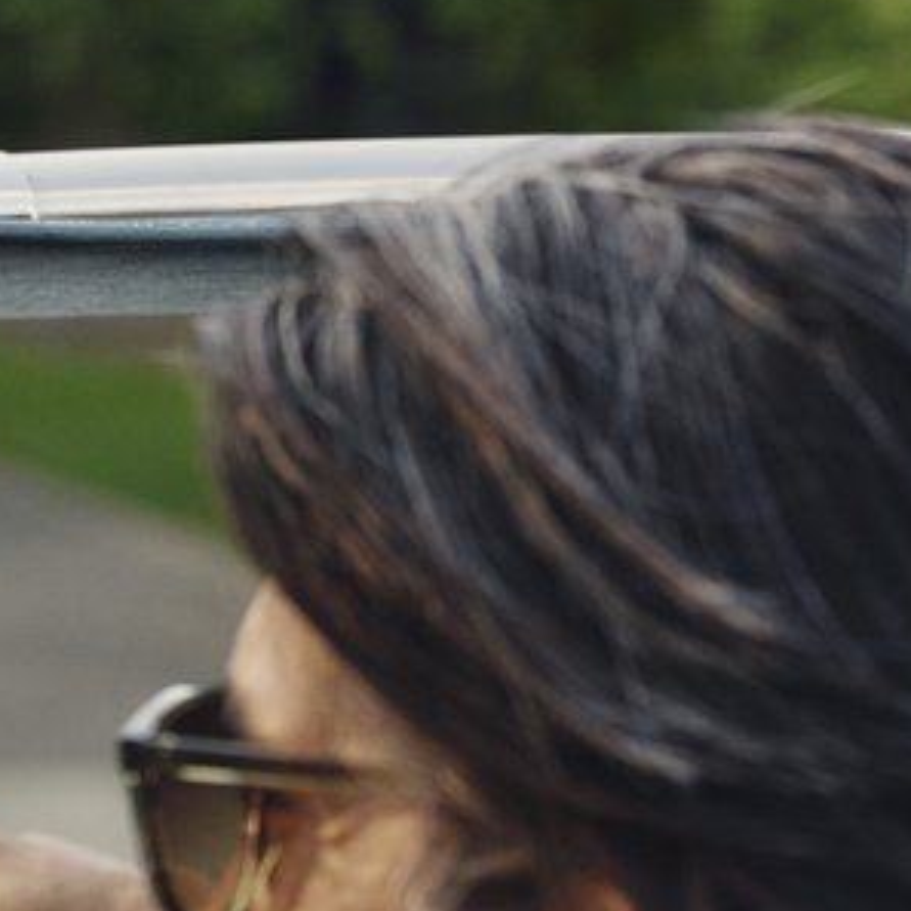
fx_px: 5538
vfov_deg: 9.3
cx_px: -690
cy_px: 1037
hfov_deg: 9.0
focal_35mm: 186
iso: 400
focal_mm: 50
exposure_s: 1/800
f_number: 3.2
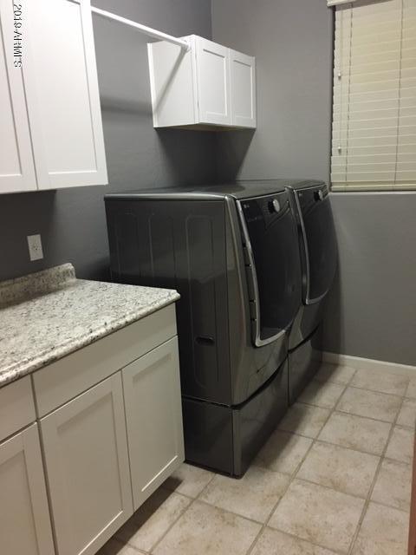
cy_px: 278
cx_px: 208
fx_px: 465
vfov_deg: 61.7
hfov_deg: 48.2
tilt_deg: -14.1
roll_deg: +2.8
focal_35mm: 29
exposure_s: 1/30
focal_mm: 4.15
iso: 160
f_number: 2.2
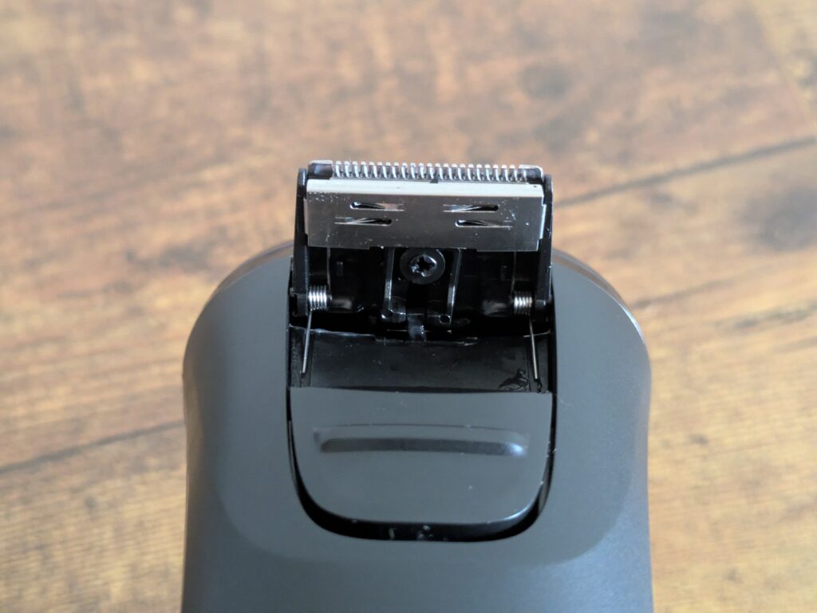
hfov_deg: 37.5
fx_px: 1204
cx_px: 408
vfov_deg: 28.6
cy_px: 306
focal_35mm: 51
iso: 766
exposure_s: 1/25
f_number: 1.89
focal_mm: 5.43
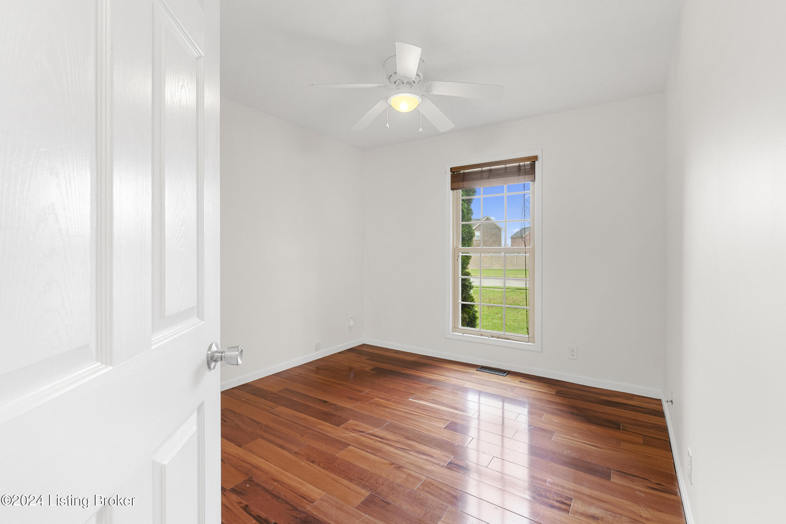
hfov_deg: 96.7
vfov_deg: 73.8
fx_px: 349
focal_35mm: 16
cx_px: 393
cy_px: 262
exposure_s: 1/2
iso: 400
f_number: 9
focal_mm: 16
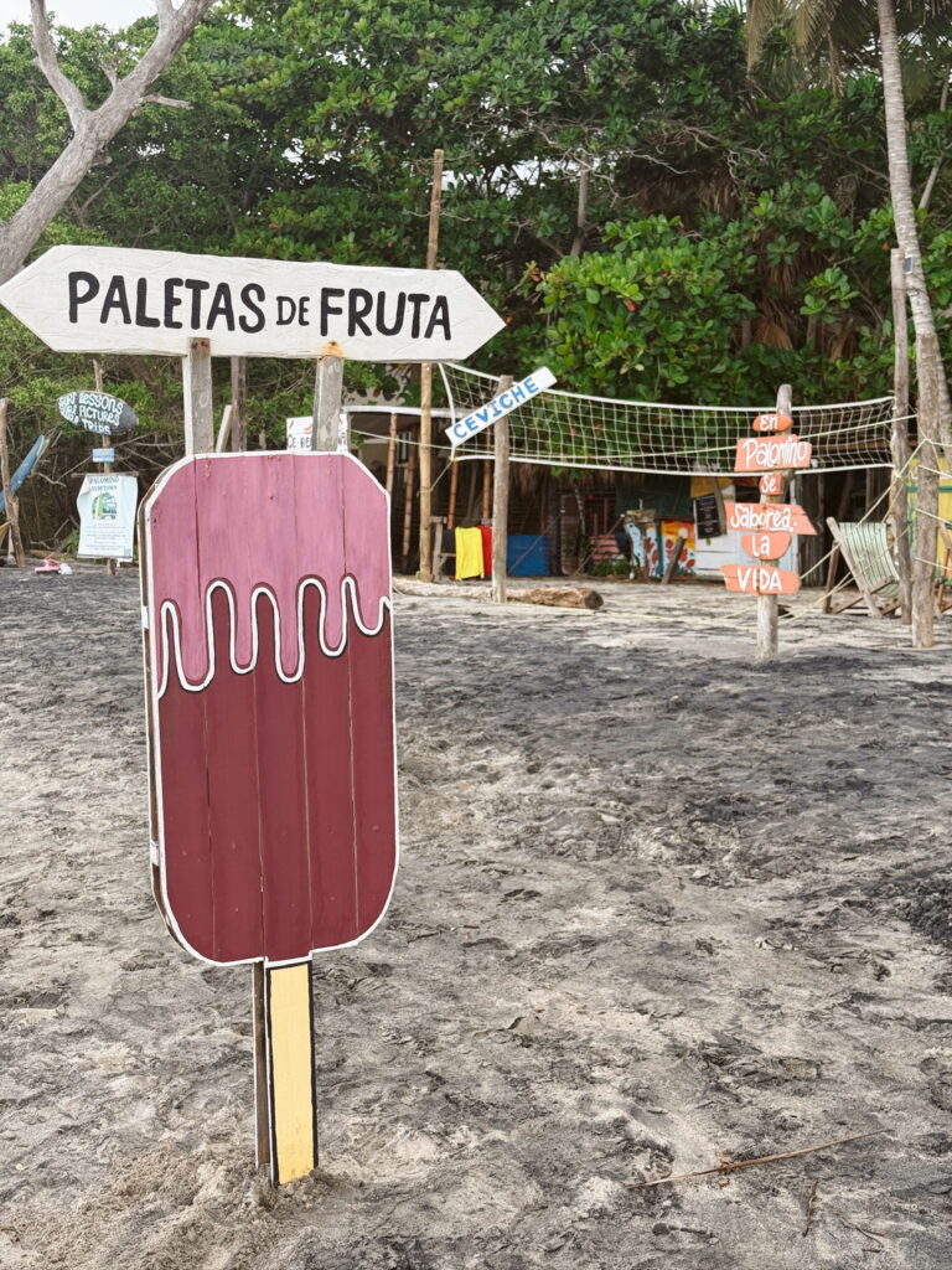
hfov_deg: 30.3
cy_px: 635
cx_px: 476
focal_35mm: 48
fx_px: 1760
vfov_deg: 39.7
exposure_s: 1/706
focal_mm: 6.76
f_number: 1.78
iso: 100
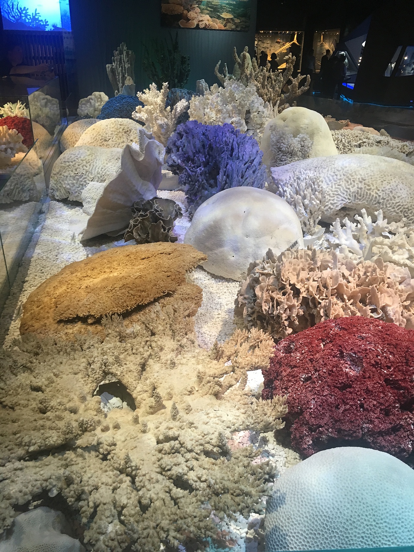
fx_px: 463
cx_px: 207
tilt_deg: -24.2
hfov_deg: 48.2
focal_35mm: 29
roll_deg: -1.1
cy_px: 276
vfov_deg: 61.7
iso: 125
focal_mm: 4.15
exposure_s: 1/33
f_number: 2.2
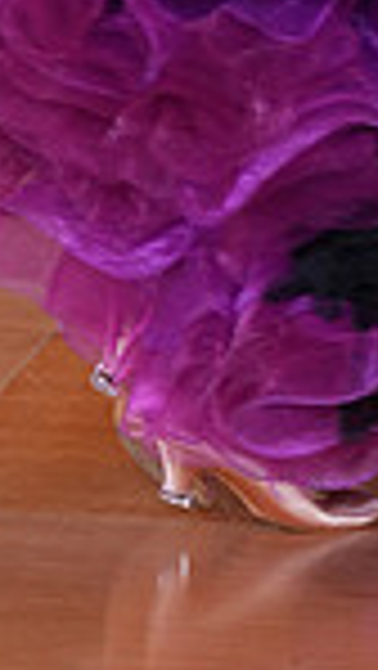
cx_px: 610
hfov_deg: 3.0
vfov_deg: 5.3
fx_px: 7187
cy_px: -387
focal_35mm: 404
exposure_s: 1/200
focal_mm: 99
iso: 1250
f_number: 4.5
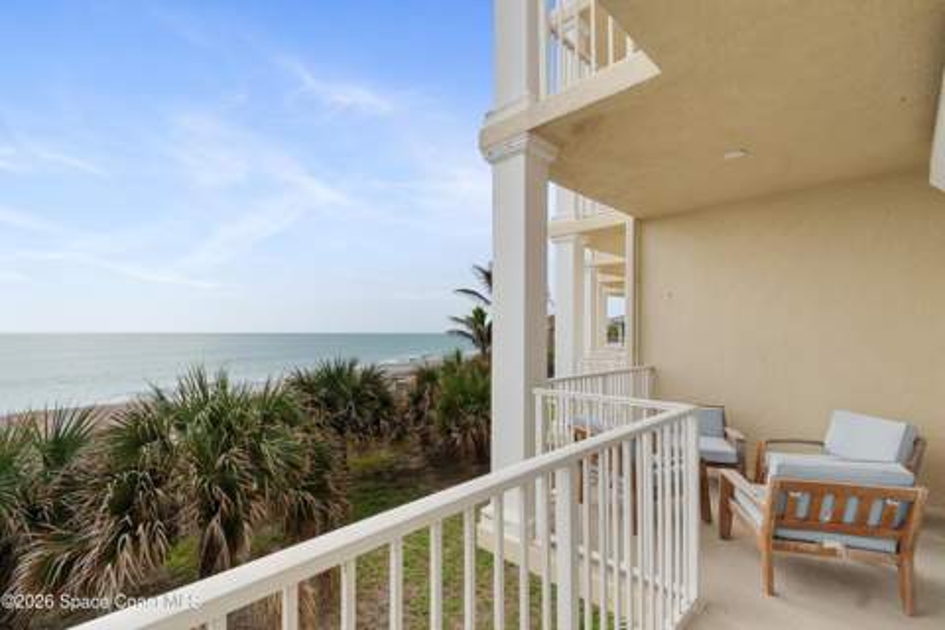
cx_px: 472
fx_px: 394
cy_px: 315
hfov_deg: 100.4
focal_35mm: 15
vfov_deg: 77.3
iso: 320
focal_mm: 10
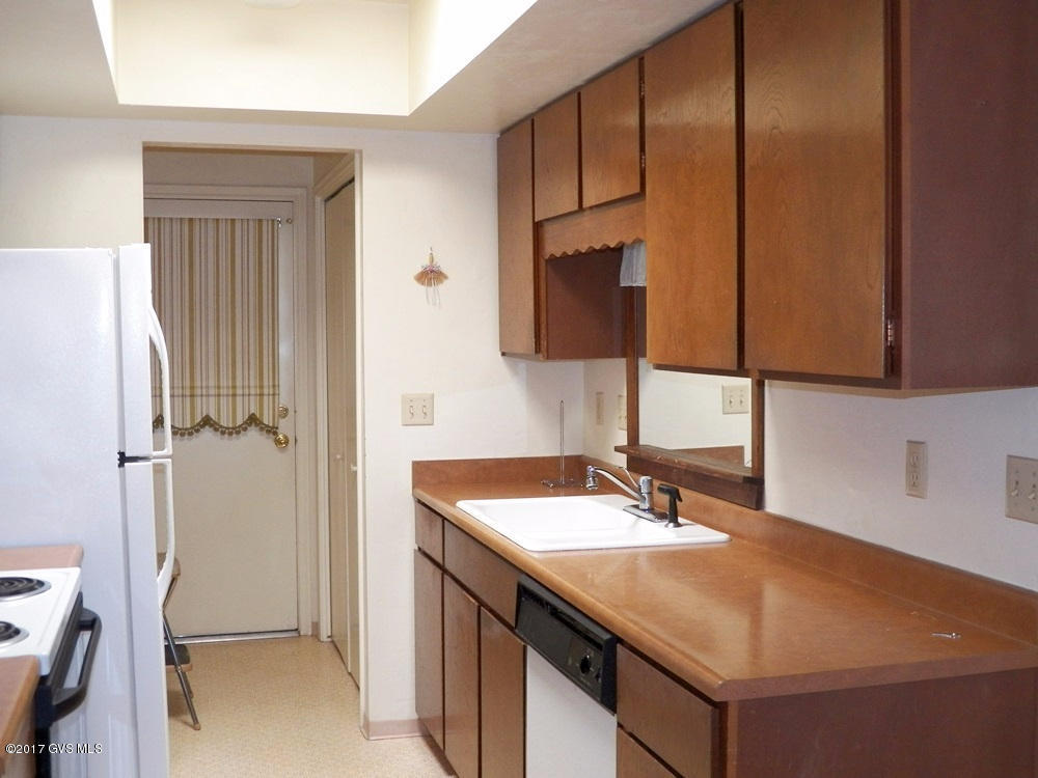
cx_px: 519
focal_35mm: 40
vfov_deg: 36.0
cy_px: 389
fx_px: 1199
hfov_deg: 46.8
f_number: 3.2
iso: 200
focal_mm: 7.1
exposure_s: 1/30
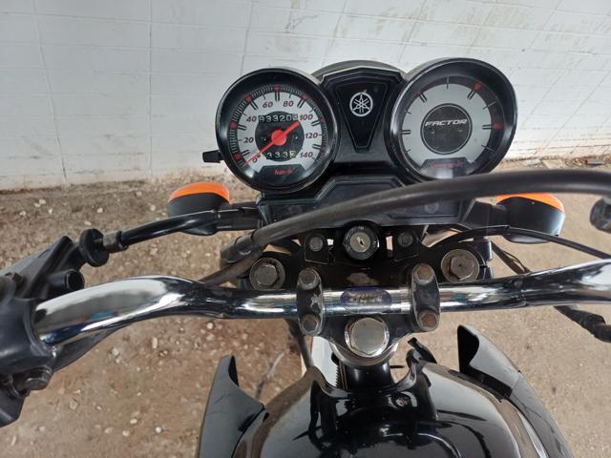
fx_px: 441
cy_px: 229
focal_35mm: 25
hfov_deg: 69.4
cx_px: 306
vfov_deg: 54.9
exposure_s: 1/50
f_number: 1.8
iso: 100
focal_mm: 4.65
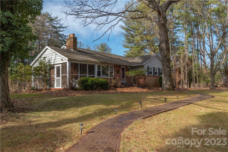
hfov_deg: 61.9
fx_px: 190
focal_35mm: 30
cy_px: 76
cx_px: 114
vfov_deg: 43.6
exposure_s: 1/800
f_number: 7.1
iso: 320
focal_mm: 30
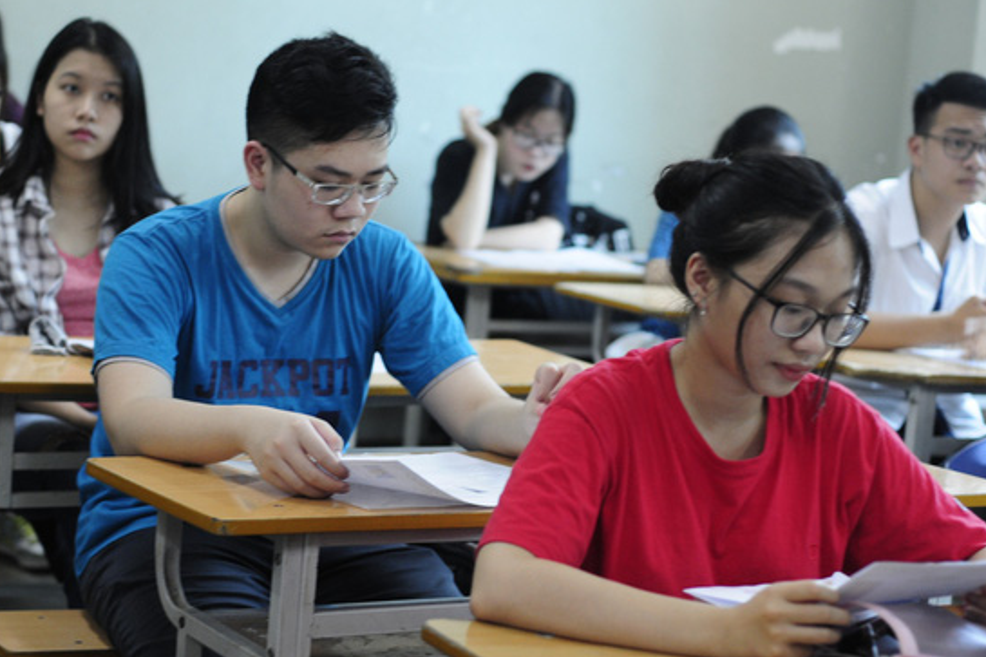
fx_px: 2409
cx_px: 454
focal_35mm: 88
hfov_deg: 23.1
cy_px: 334
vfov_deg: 15.5
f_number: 2.2
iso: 640
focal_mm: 50
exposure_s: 1/80
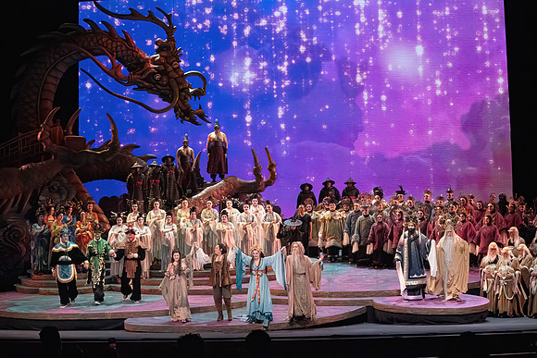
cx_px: 268
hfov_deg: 28.8
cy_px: 179
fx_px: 1044
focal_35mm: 70
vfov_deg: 19.5
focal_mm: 70
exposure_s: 1/1000
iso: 20000
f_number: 10
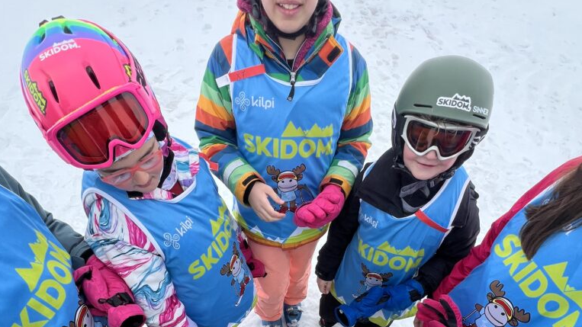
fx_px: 293
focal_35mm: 19
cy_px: 302
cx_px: 290
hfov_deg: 89.6
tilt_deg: -58.5
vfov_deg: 50.8
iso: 32
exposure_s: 1/589
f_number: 1.8
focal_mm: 1.57
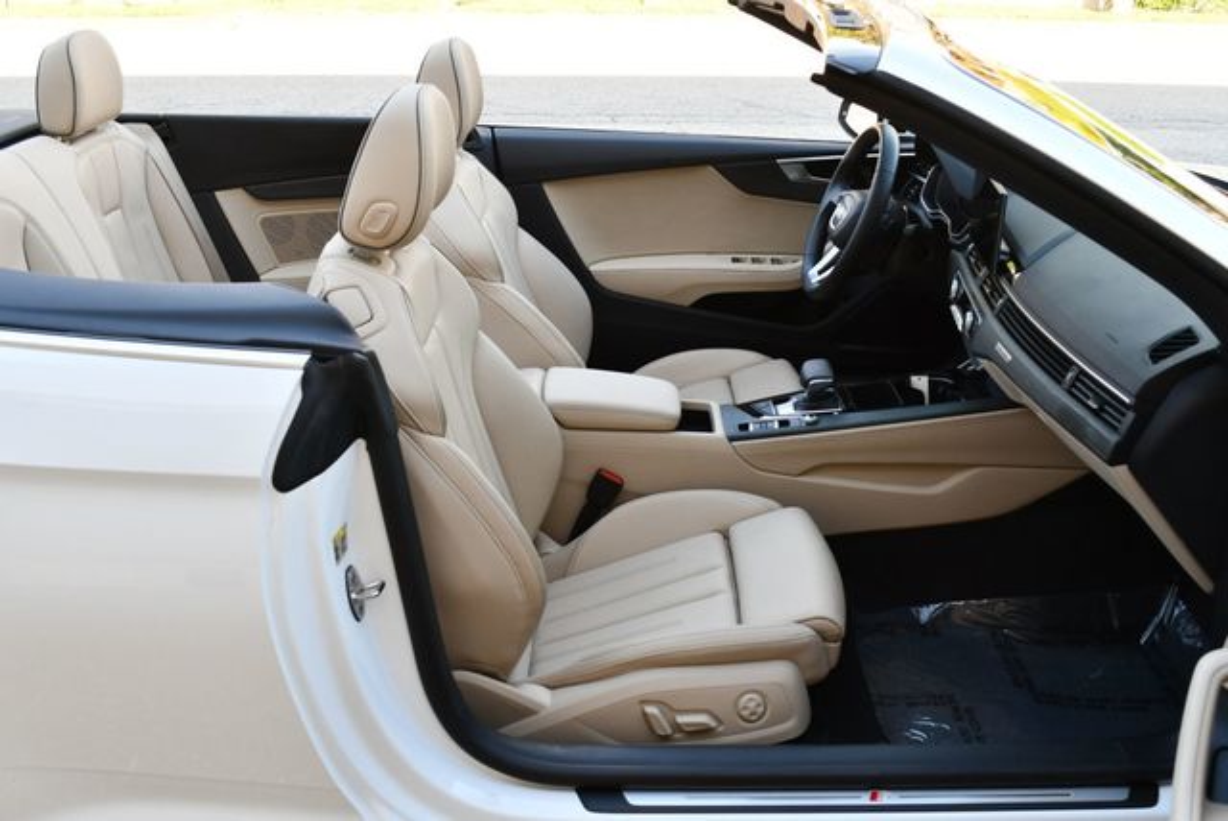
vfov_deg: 36.9
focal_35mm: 36
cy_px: 410
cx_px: 614
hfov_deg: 53.1
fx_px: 1229
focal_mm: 18
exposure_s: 1/250
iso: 400
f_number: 5
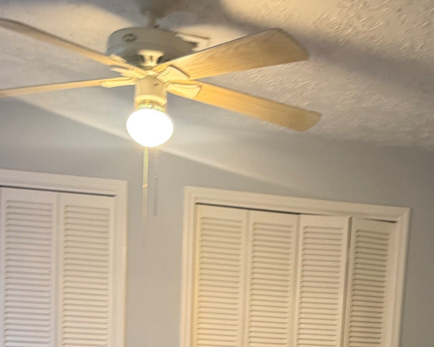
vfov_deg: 27.8
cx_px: 304
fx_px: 629
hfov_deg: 37.5
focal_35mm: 49
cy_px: 394
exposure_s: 1/60
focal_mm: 6.76
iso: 320
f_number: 1.78
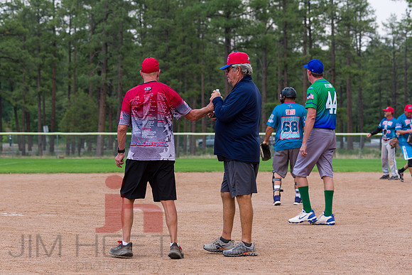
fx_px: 1525
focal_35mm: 133
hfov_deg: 15.4
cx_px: 196
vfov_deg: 10.3
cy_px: 134
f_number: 7.1
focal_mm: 125
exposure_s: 1/1000
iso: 800
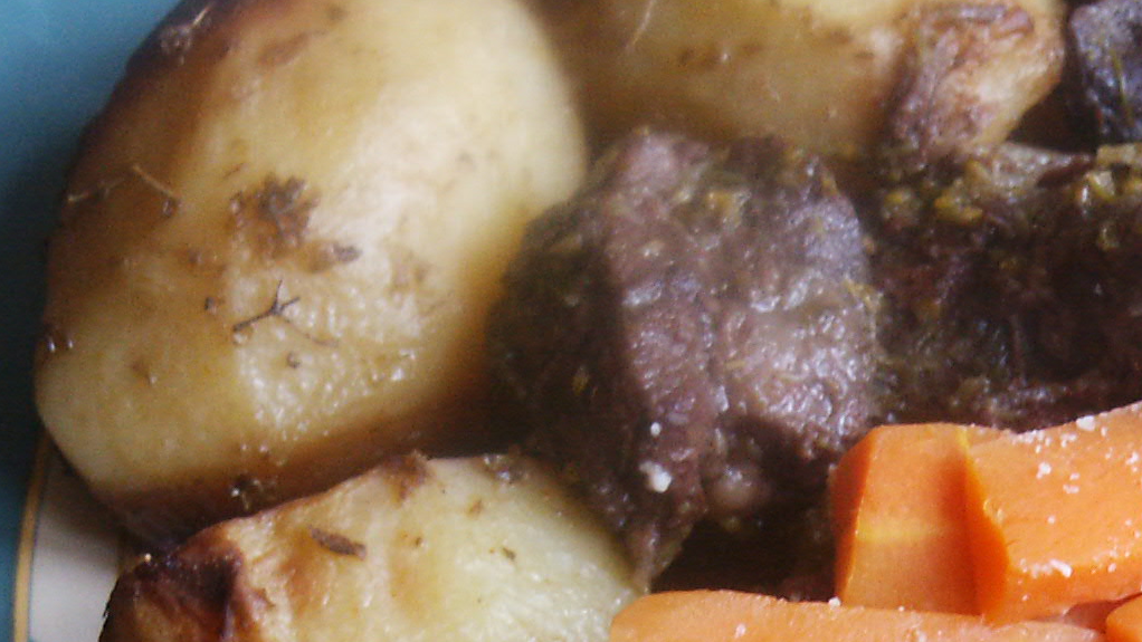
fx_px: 5723
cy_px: 632
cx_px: 991
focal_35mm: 189
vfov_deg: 6.4
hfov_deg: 11.3
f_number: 3.6
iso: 200
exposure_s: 1/20
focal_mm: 15.58
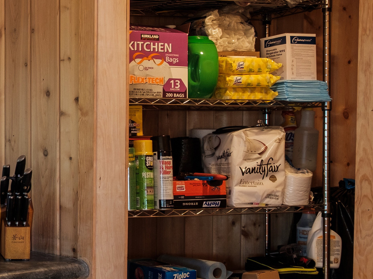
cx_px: -81
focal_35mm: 68
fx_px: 733
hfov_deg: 25.5
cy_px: 147
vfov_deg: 21.6
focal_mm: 14.5
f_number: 6.4
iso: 200
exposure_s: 1/15
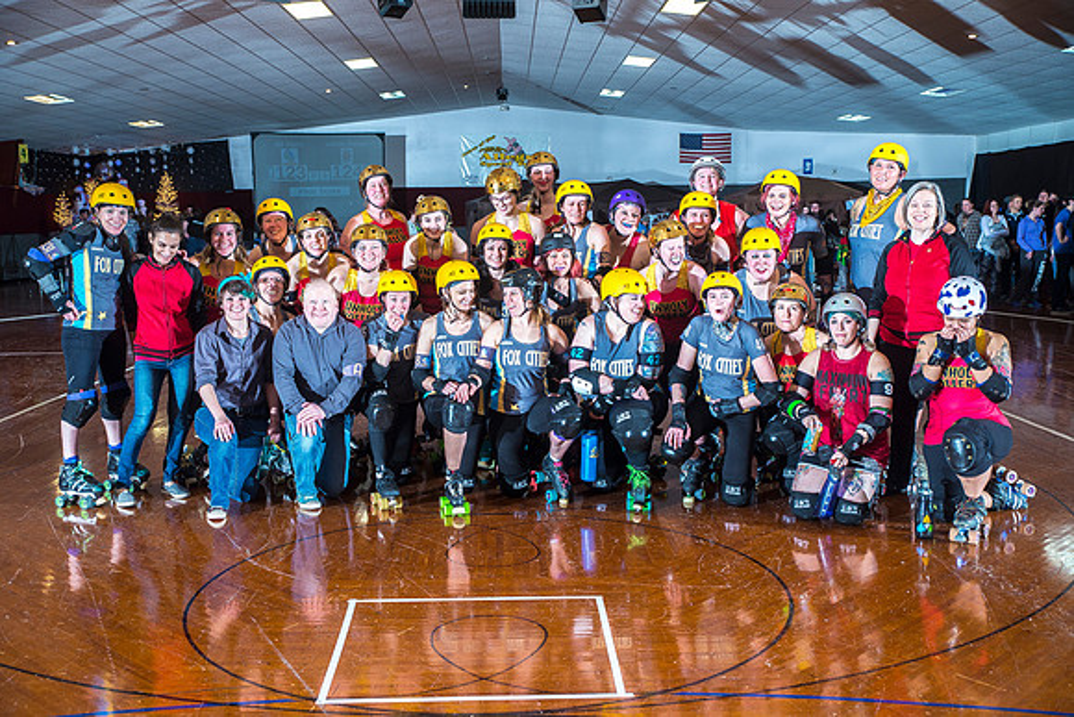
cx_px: 537
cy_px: 358
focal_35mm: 38
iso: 800
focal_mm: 38
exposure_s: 1/160
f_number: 4.5
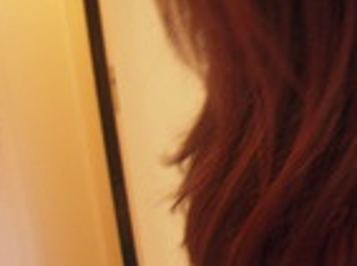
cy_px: 202
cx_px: 473
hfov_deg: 21.2
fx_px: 855
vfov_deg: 17.6
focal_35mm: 83
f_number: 2.7
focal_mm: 5
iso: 400
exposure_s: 1/15
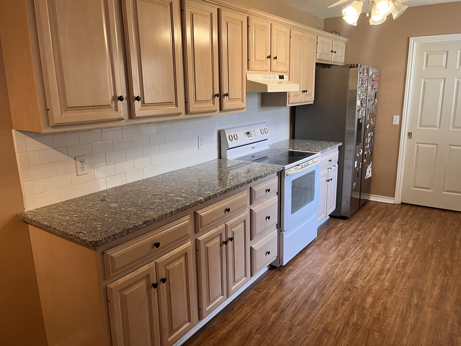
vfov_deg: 53.1
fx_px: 346
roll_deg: +1.3
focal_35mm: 26
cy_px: 173
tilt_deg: -12.9
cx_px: 230
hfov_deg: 67.3
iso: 125
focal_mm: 5.1
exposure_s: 1/60
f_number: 1.6
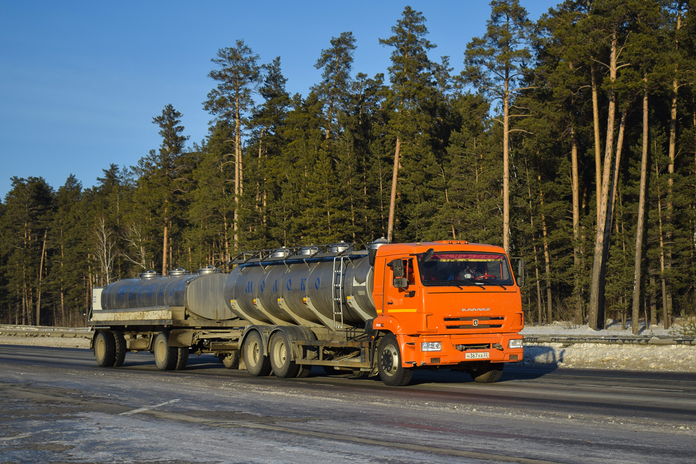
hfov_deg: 31.9
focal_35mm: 63
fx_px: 1218
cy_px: 232
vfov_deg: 21.6
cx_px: 348
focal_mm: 42
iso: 100
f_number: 5
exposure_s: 1/800
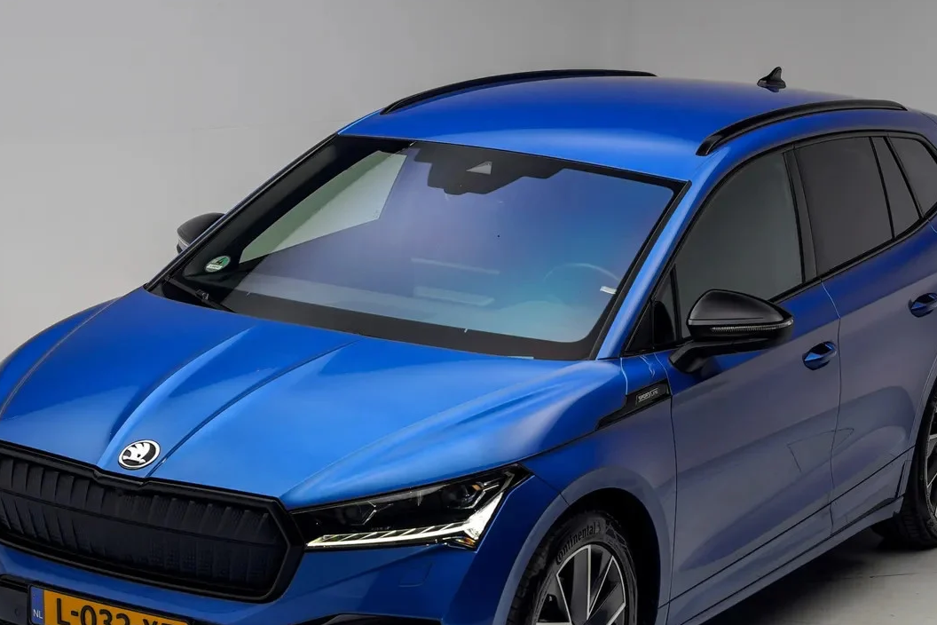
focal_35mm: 71
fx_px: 1848
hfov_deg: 28.5
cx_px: 484
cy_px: 424
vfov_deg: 19.1
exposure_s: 1/13
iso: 100
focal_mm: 50
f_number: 4
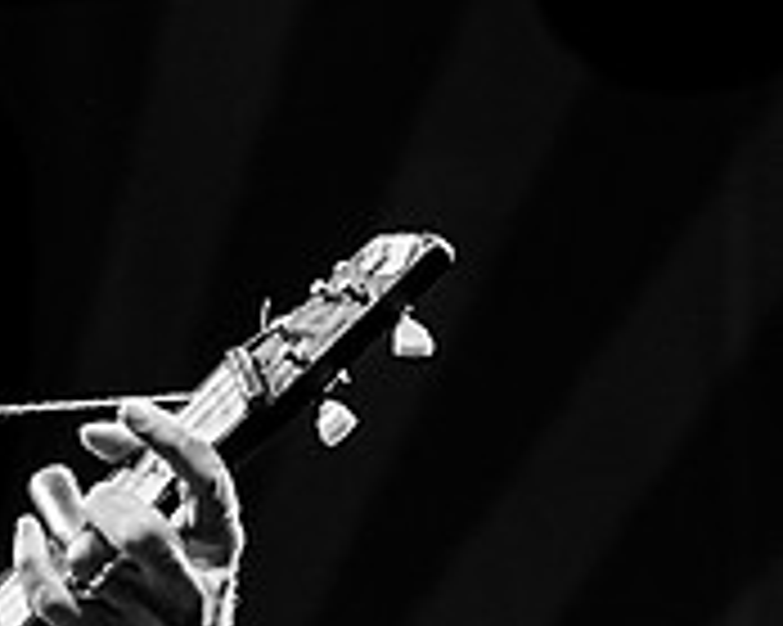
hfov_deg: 4.4
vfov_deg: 3.5
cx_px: -518
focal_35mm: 437
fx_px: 10121
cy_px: 392
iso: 1000
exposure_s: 1/250
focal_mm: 135
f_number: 5
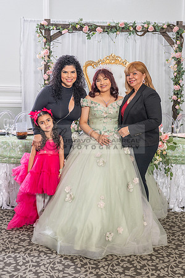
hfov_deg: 26.4
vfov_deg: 38.9
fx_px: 393
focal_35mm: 51
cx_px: 106
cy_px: 148
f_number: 3.5
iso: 400
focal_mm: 32
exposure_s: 1/160
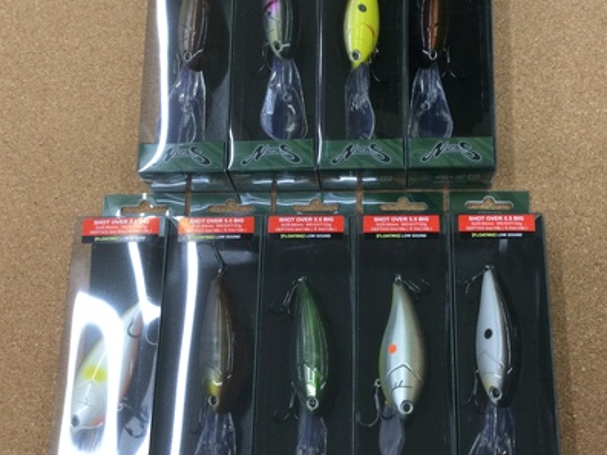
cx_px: 374
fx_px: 824
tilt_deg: -72.0
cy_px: 231
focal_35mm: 47
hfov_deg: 40.2
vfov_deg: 30.9
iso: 40
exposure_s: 1/30
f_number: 2.4
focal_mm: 3.3
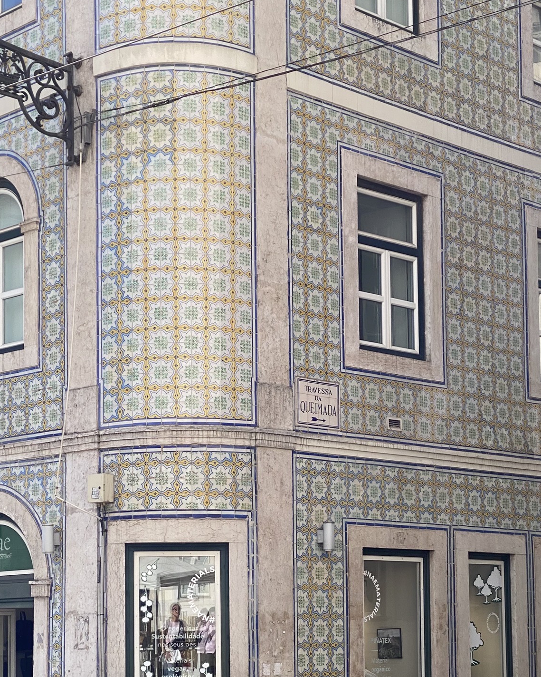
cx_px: 209
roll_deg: -1.8
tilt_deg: +5.6
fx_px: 1461
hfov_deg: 20.9
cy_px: 484
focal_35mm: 73
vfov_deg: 25.8
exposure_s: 1/1170
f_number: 2
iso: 20
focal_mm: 6
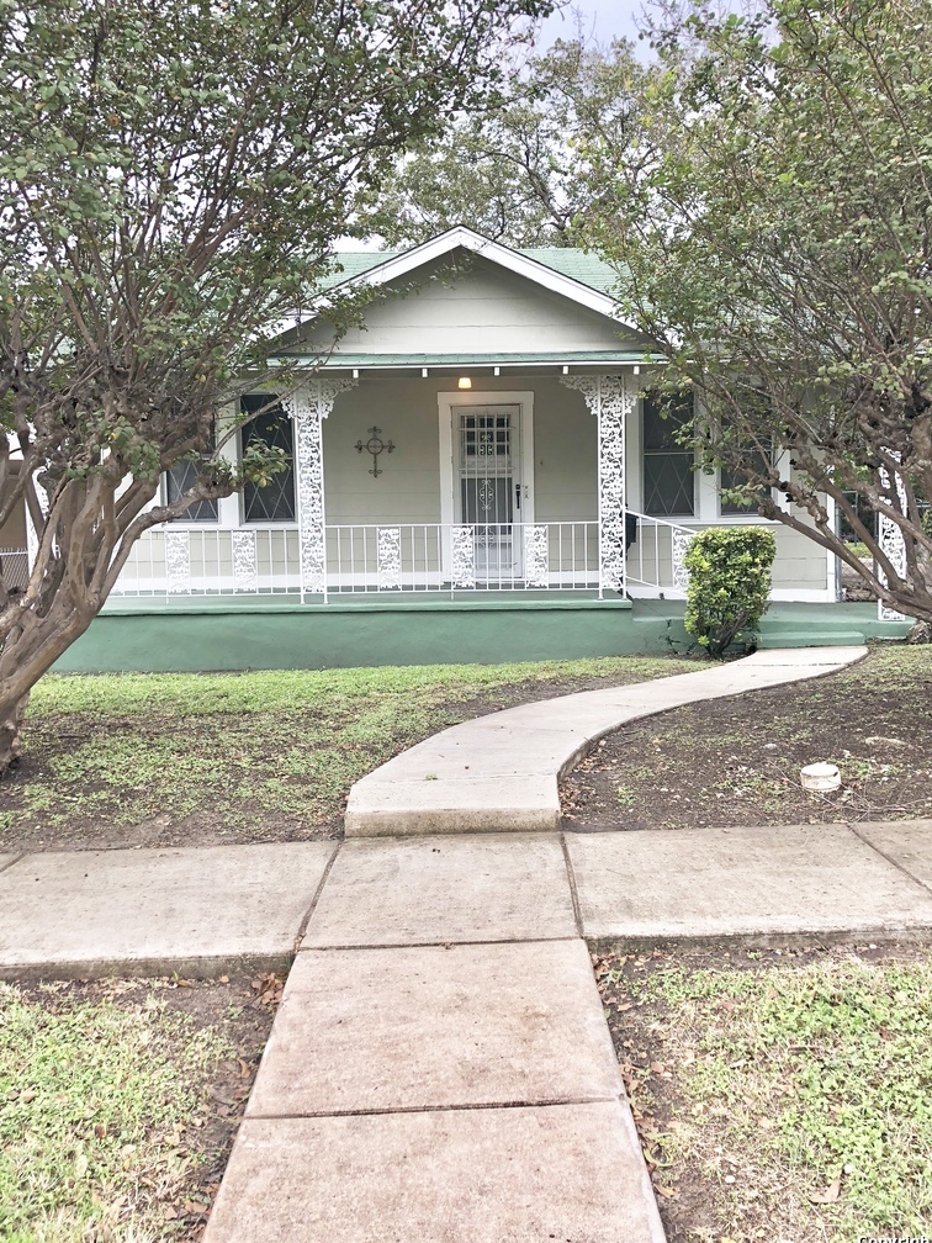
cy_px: 604
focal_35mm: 30
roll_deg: +0.7
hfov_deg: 46.8
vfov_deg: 60.0
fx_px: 1077
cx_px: 489
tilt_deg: -2.8
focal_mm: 4
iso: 20
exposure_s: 1/147
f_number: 1.8
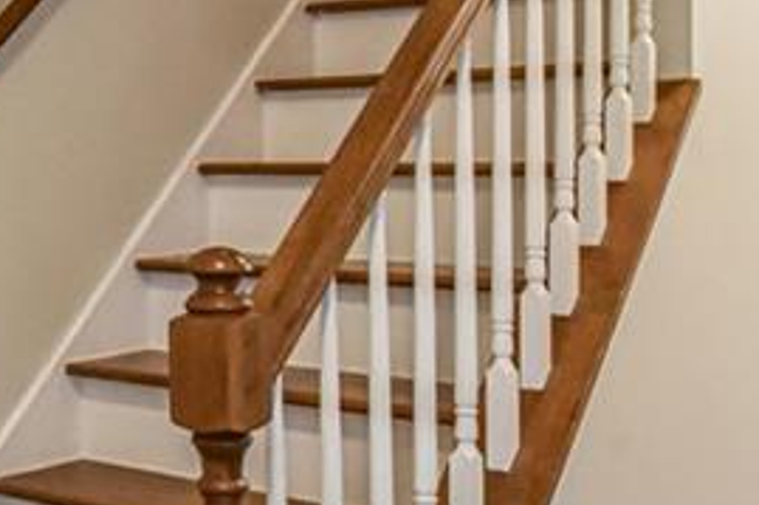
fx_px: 1285
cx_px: 6
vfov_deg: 22.2
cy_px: 193
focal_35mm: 61
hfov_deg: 30.6
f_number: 10
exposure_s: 1/100
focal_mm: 16
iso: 4000
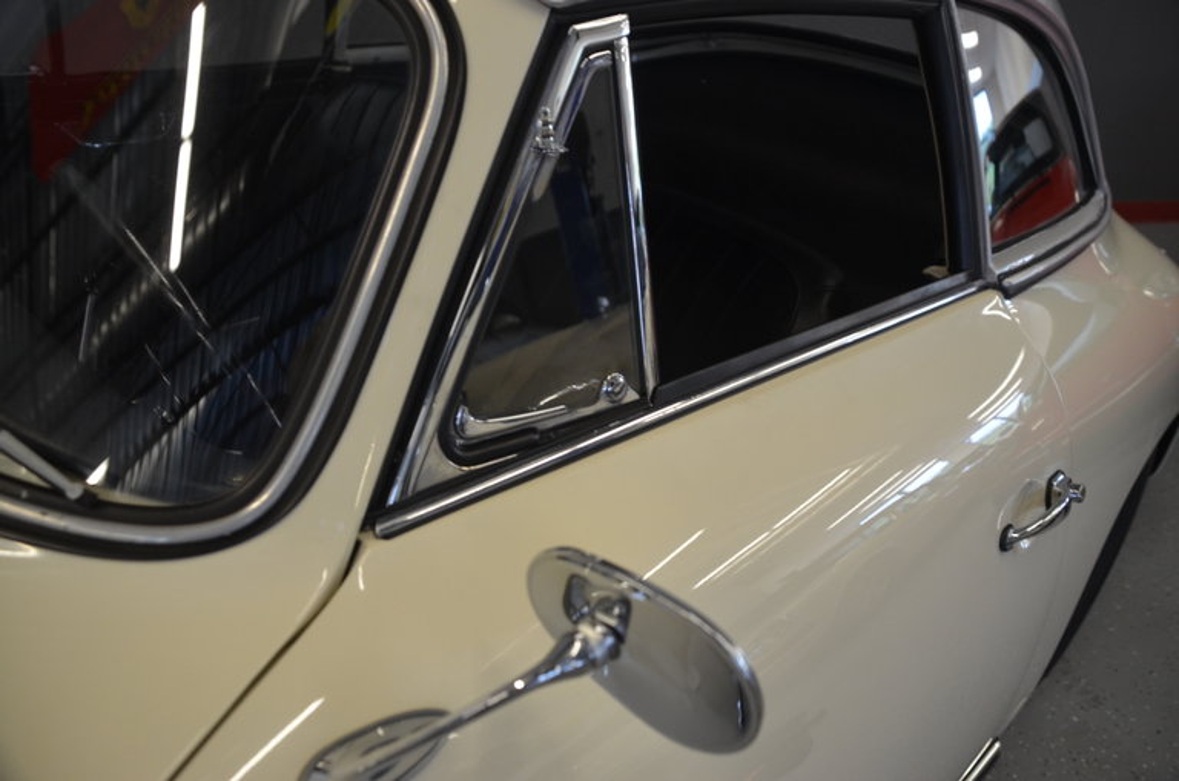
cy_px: 390
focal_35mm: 30
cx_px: 590
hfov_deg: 62.0
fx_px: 981
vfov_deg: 43.4
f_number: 3.5
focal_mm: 20
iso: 900
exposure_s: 1/30
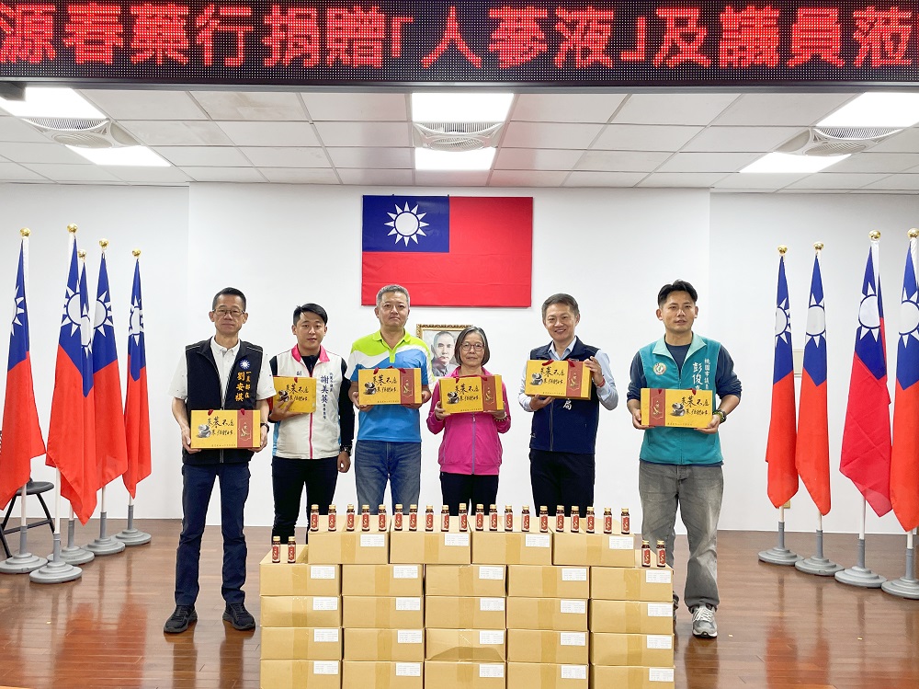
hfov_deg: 67.3
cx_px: 460
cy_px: 344
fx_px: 690
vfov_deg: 53.0
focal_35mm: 26
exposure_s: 1/111
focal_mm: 4.2
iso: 80
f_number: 1.6
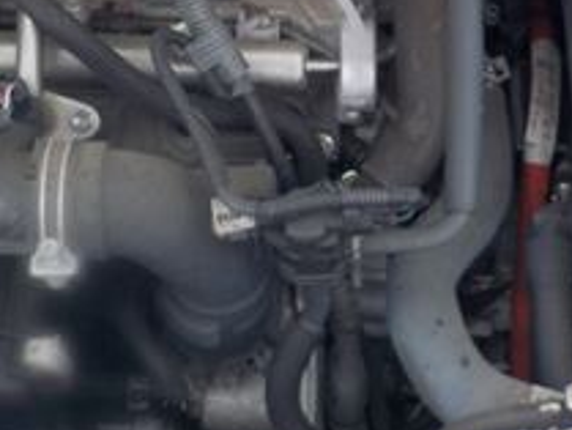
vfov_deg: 15.9
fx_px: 1521
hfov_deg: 21.3
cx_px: 298
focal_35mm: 92
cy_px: 71
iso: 125
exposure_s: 1/60
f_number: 3.3
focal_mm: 4.1
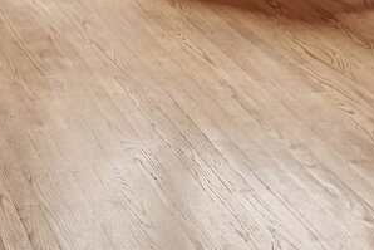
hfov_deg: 22.2
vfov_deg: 13.1
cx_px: -28
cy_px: -288
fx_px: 904
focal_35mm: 87
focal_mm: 16
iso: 400
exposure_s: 1/15
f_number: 13
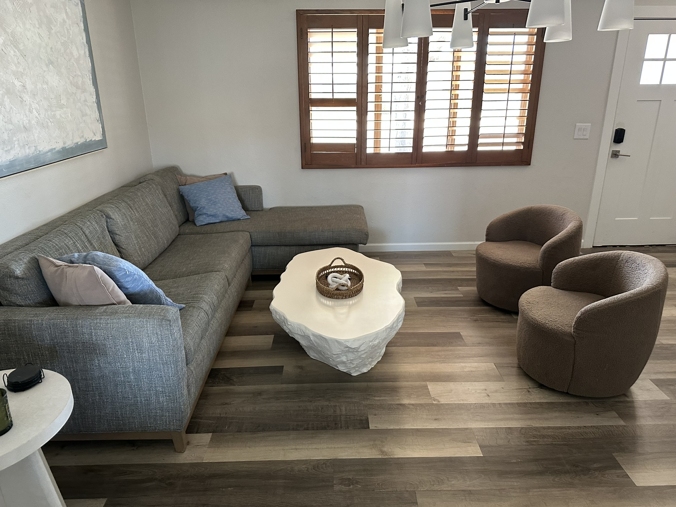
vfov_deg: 56.8
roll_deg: +1.1
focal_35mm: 24
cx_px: 338
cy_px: 254
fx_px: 469
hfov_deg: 71.6
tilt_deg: -18.6
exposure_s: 1/60
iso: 400
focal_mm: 6.86
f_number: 1.78
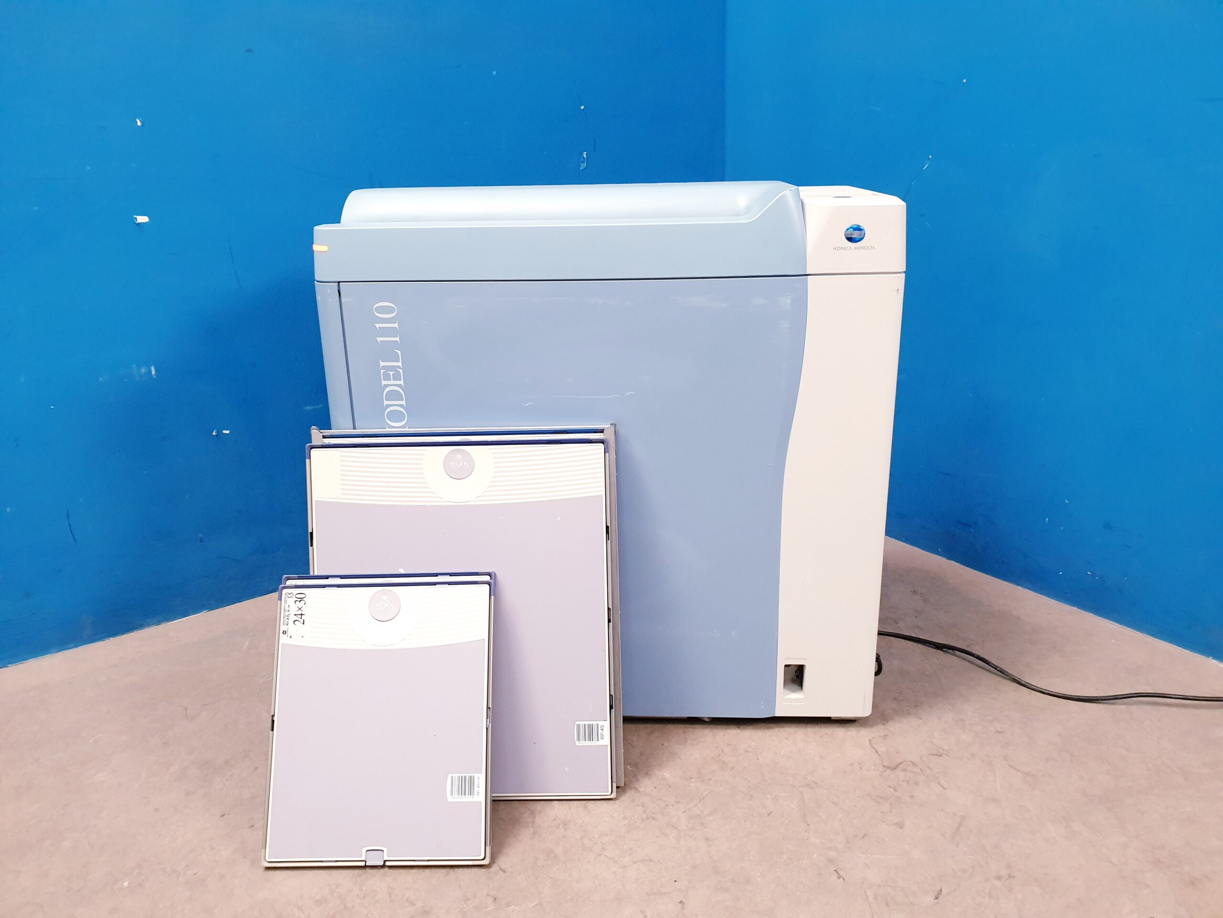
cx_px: 612
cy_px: 459
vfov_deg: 53.1
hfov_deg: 67.3
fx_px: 919
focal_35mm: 26
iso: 320
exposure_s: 1/50
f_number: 2.4
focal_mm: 4.3
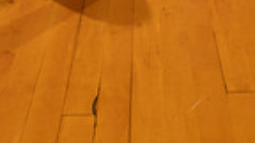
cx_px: 170
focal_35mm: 82
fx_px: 554
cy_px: -208
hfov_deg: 25.8
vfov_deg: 11.8
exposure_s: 1/250
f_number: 8
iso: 1000
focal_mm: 25
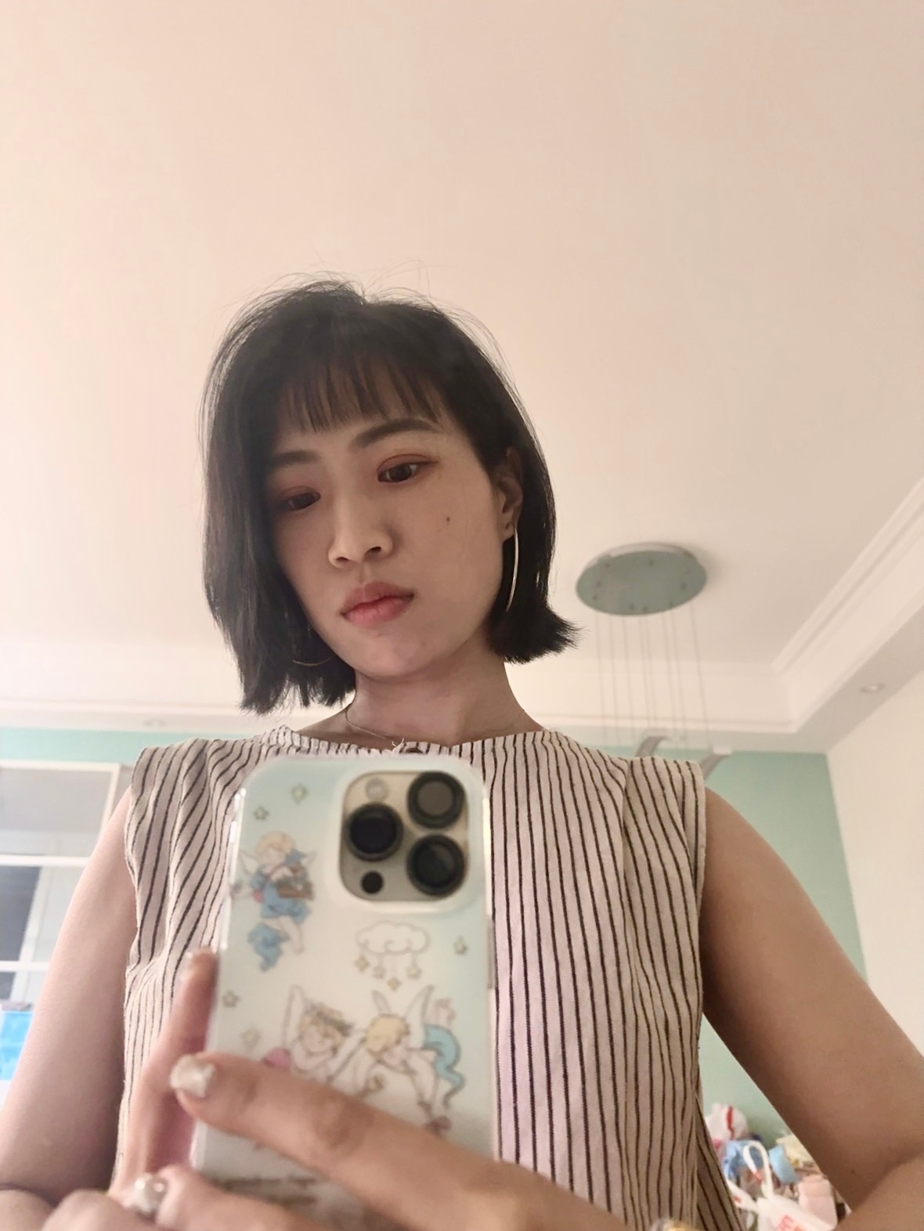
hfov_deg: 56.8
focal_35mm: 24
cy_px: 616
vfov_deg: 71.6
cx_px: 462
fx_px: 854
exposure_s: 1/30
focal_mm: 6.86
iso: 1600
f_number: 1.78
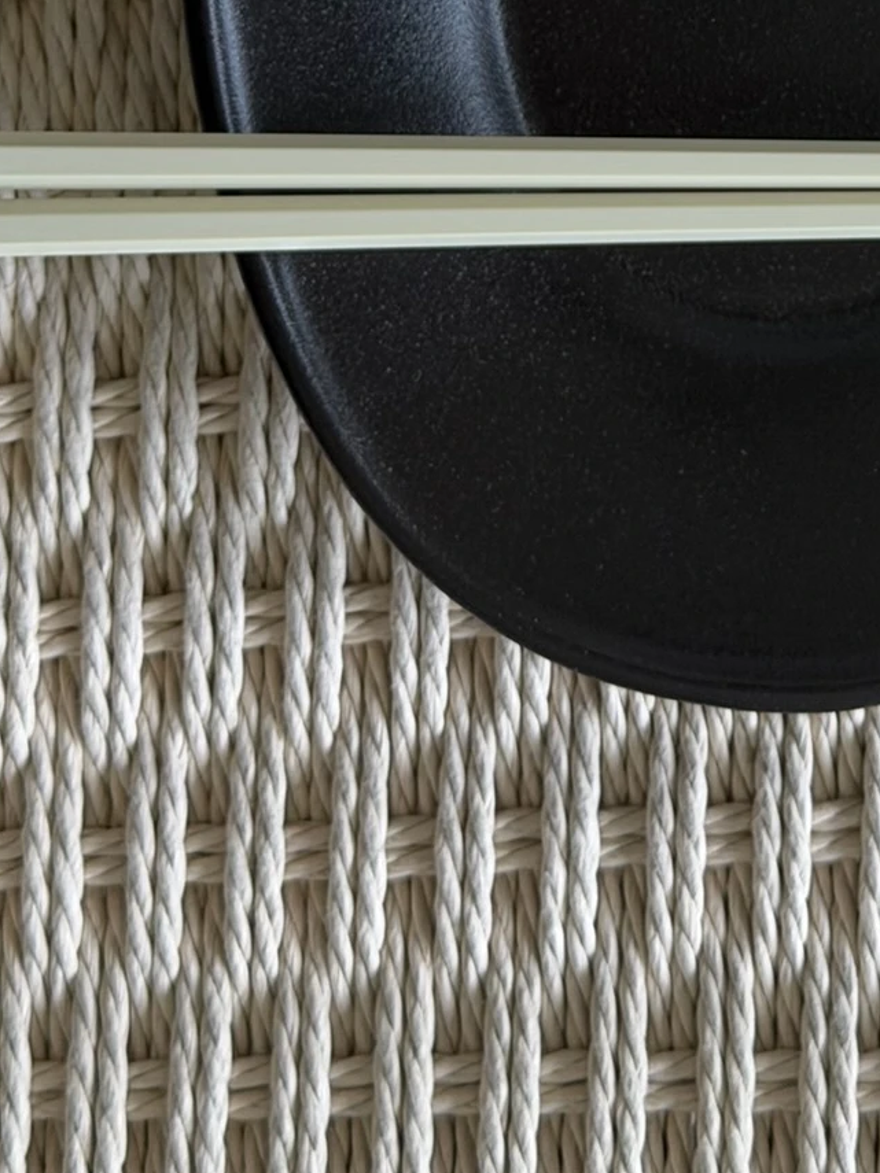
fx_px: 3899
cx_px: 804
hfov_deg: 12.8
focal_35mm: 115
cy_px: -211
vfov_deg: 16.5
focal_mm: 6.76
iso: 50
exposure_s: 1/120
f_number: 1.78
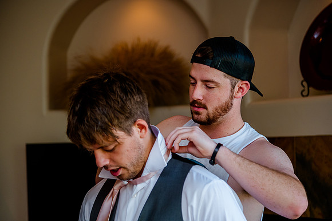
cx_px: 166
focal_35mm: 85
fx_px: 783
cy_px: 110
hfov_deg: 23.9
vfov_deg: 16.1
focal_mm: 85
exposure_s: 1/160
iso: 1600
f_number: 4
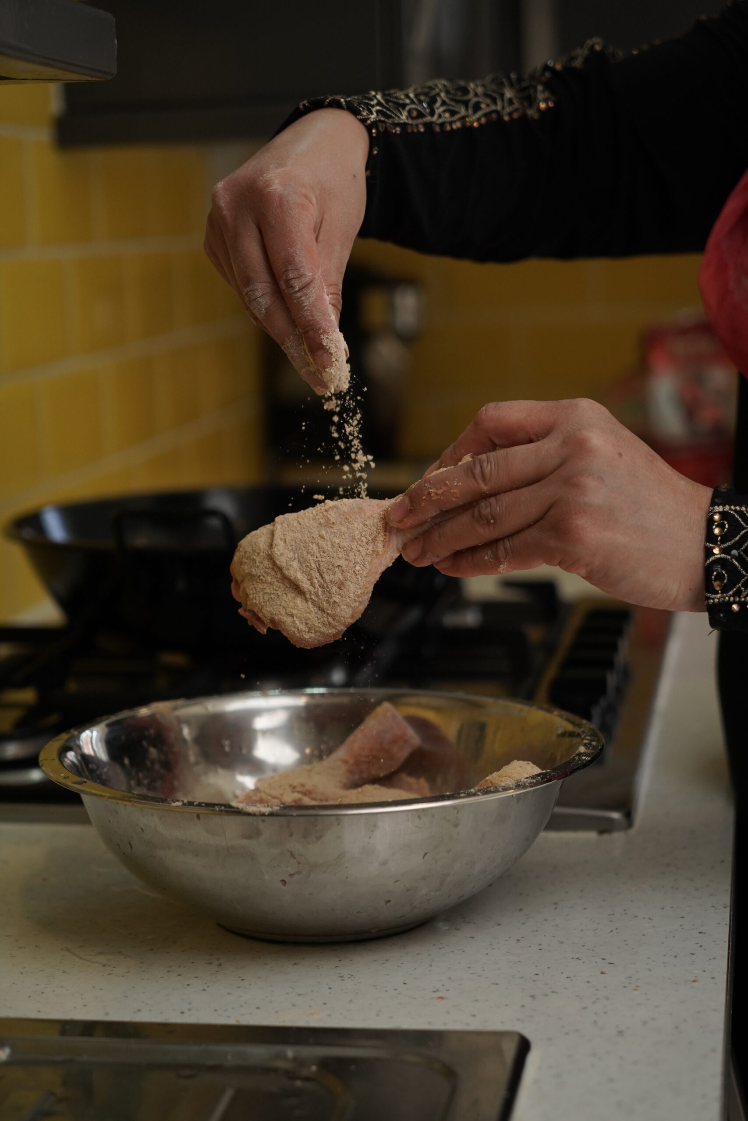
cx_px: 374
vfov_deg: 28.8
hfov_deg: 19.5
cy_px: 560
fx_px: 2181
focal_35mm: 70
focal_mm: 70
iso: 1250
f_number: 4
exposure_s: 1/1250
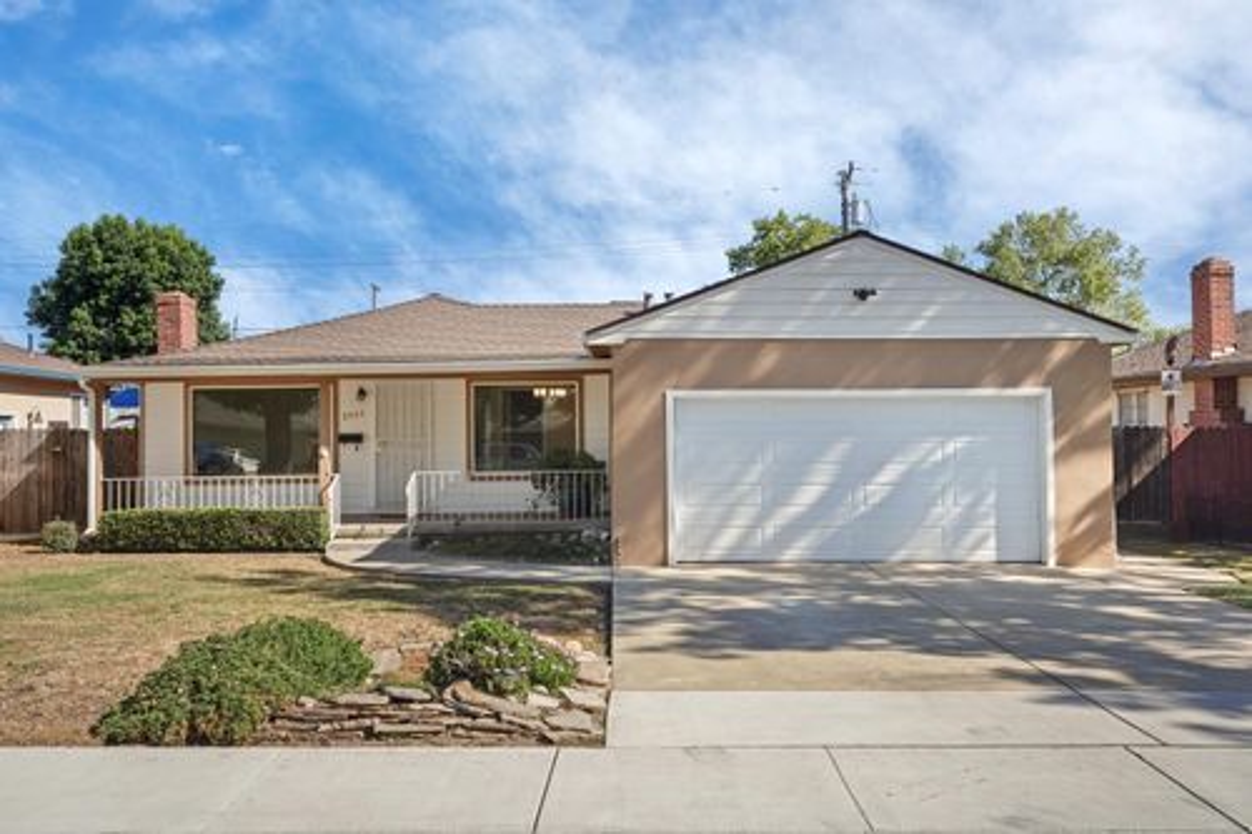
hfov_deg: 60.3
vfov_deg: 42.3
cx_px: 626
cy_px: 417
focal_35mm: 31
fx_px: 1078
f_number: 11
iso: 500
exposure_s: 1/125
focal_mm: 31
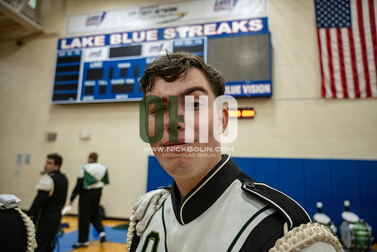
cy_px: 126
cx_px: 188
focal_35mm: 24
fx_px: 251
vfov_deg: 53.2
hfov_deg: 73.7
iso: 8000
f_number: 4
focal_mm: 24
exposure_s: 1/800
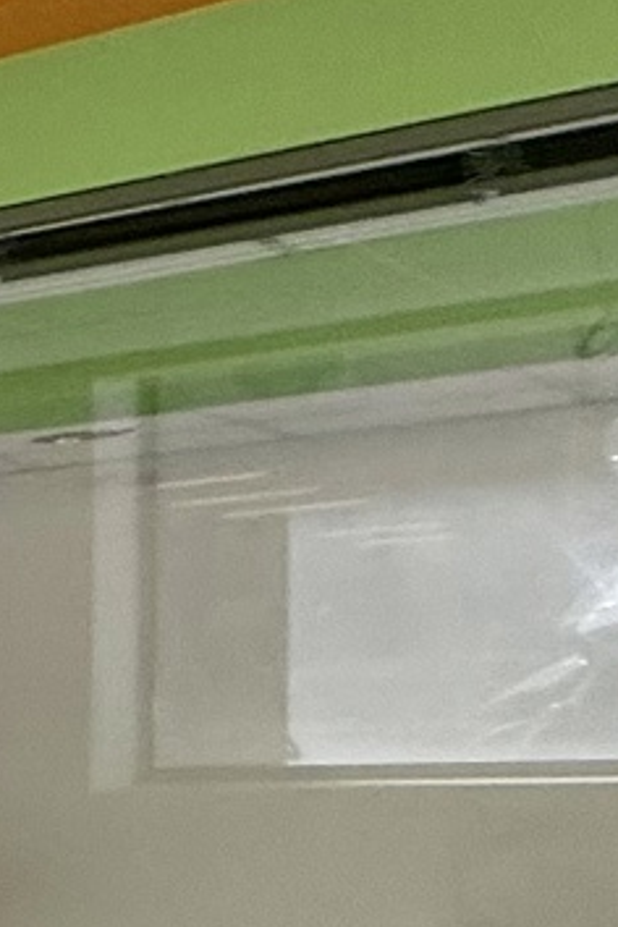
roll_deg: +1.3
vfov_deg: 24.7
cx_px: -1862
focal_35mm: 79
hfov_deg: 8.2
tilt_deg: -1.6
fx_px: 2034
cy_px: 875
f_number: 2.2
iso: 80
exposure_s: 1/99
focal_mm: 2.22
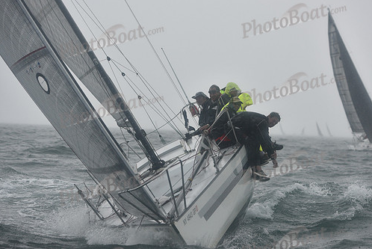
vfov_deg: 10.2
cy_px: 137
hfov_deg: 15.2
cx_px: 203
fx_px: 1396
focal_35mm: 135
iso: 400
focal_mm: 116
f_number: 4
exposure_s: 1/640
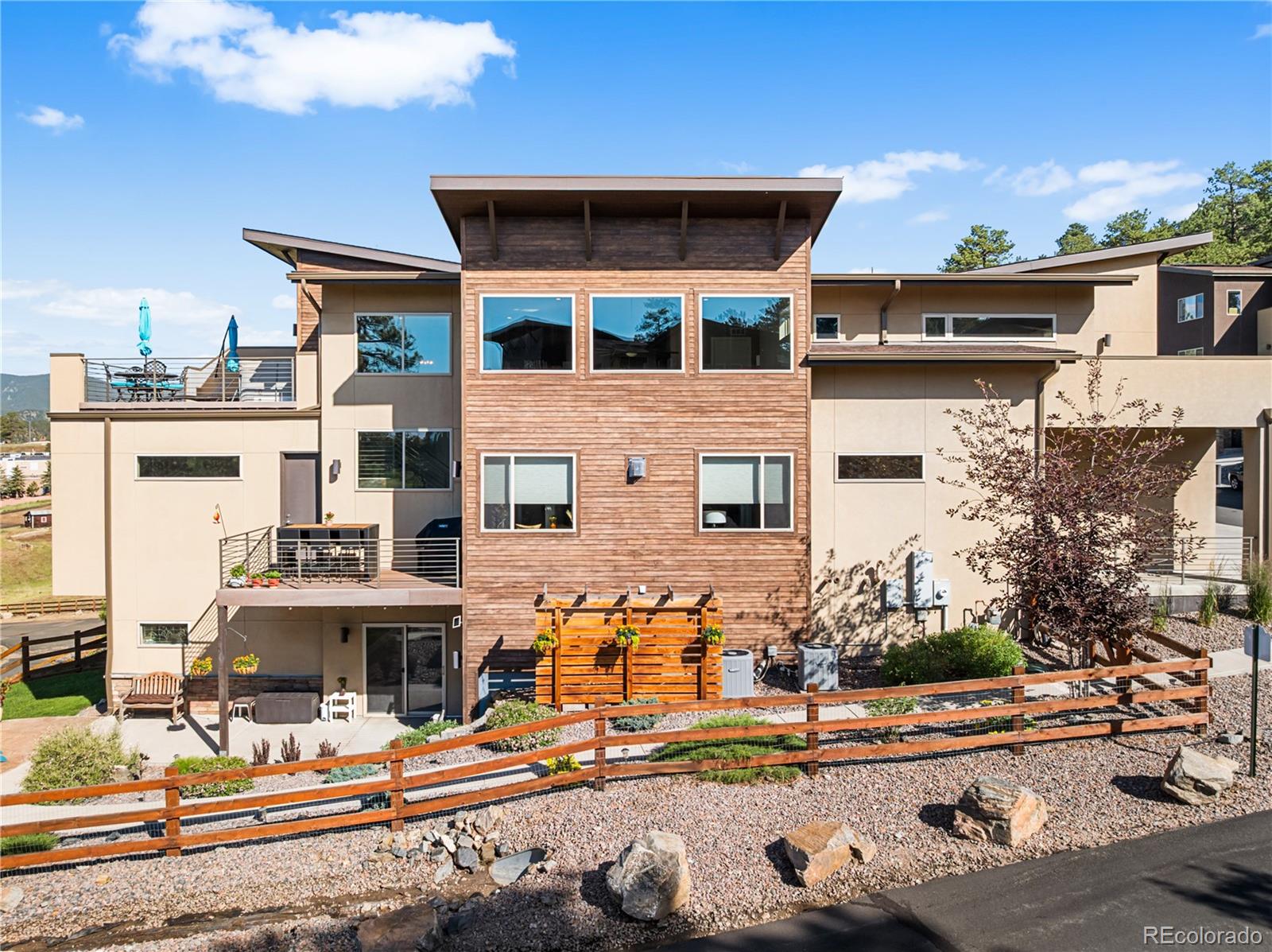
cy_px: 476
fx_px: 881
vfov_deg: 56.7
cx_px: 636
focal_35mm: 24
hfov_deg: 71.6
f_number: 4
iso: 100
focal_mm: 12.29
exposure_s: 1/60
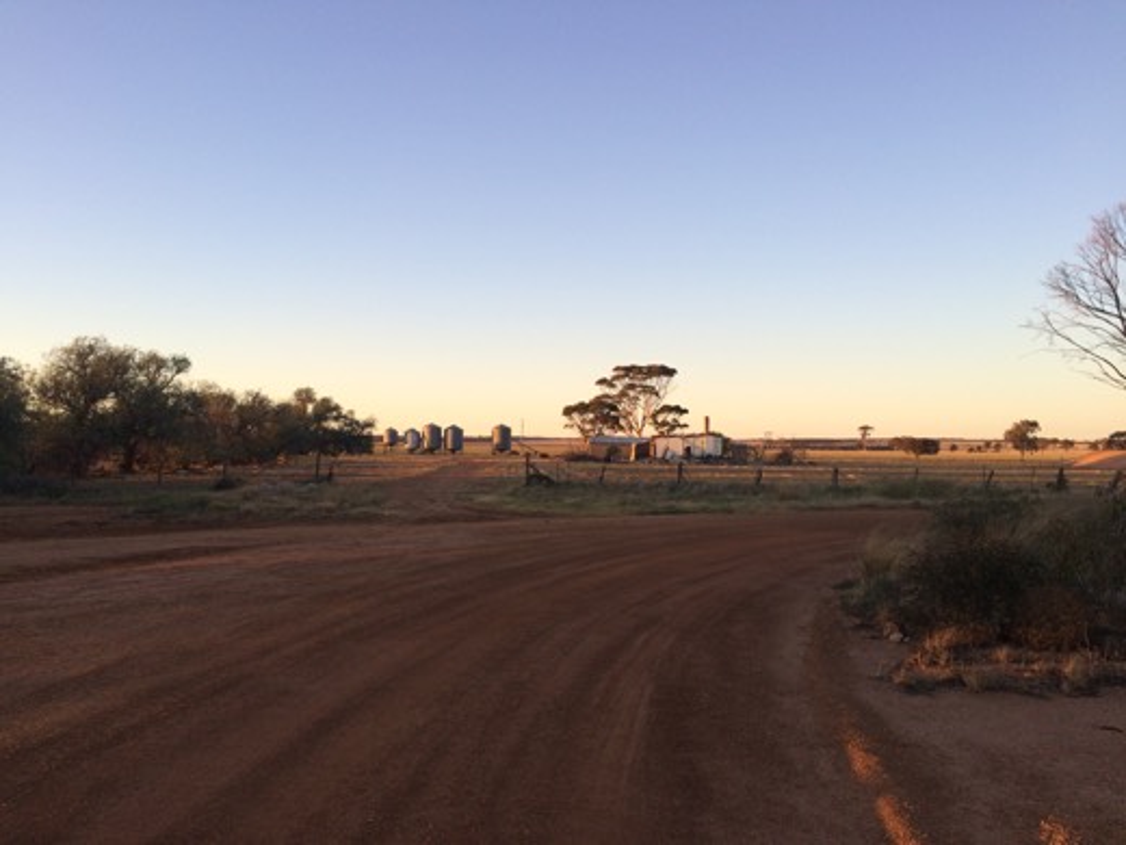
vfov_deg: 48.2
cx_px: 563
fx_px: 943
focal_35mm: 29
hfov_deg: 61.7
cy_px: 422
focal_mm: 4.15
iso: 32
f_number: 2.2
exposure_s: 1/291
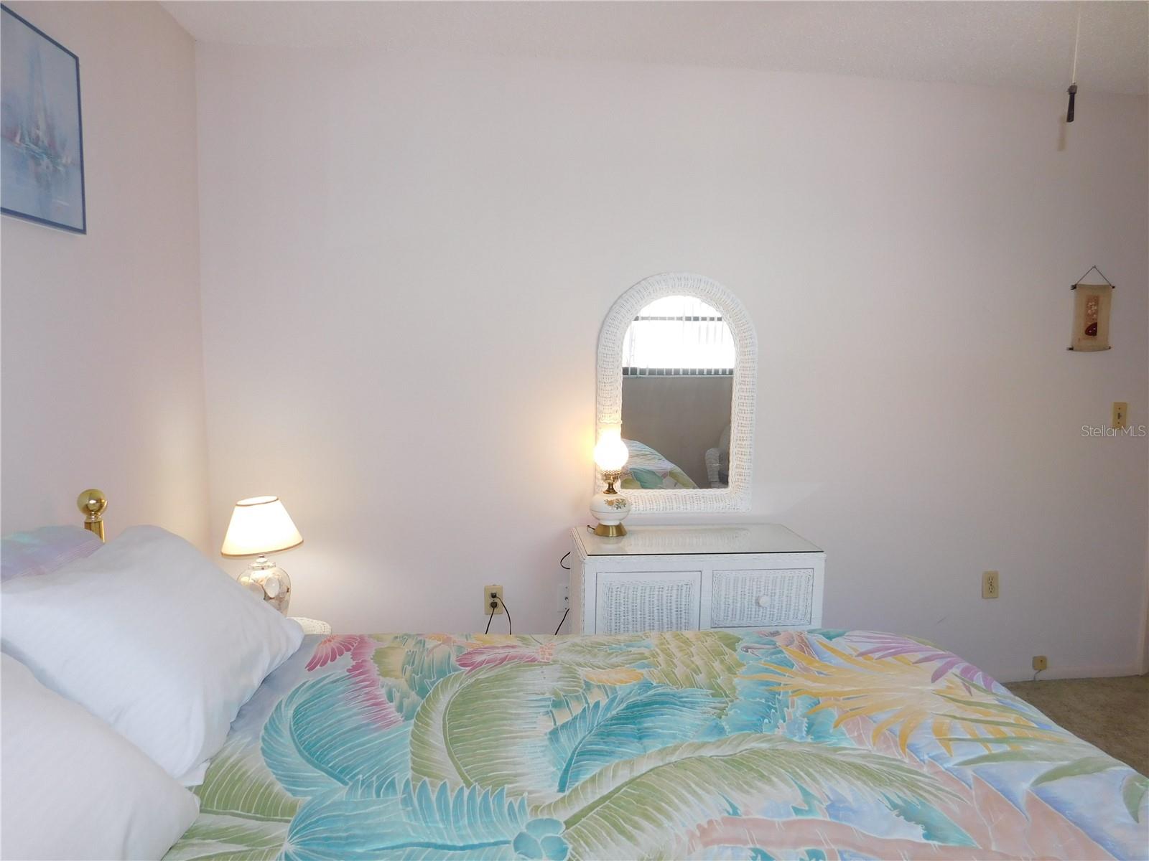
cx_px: 574
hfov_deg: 73.9
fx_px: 763
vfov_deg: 58.9
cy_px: 430
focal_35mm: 23
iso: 125
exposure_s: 1/60
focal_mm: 4
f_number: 3
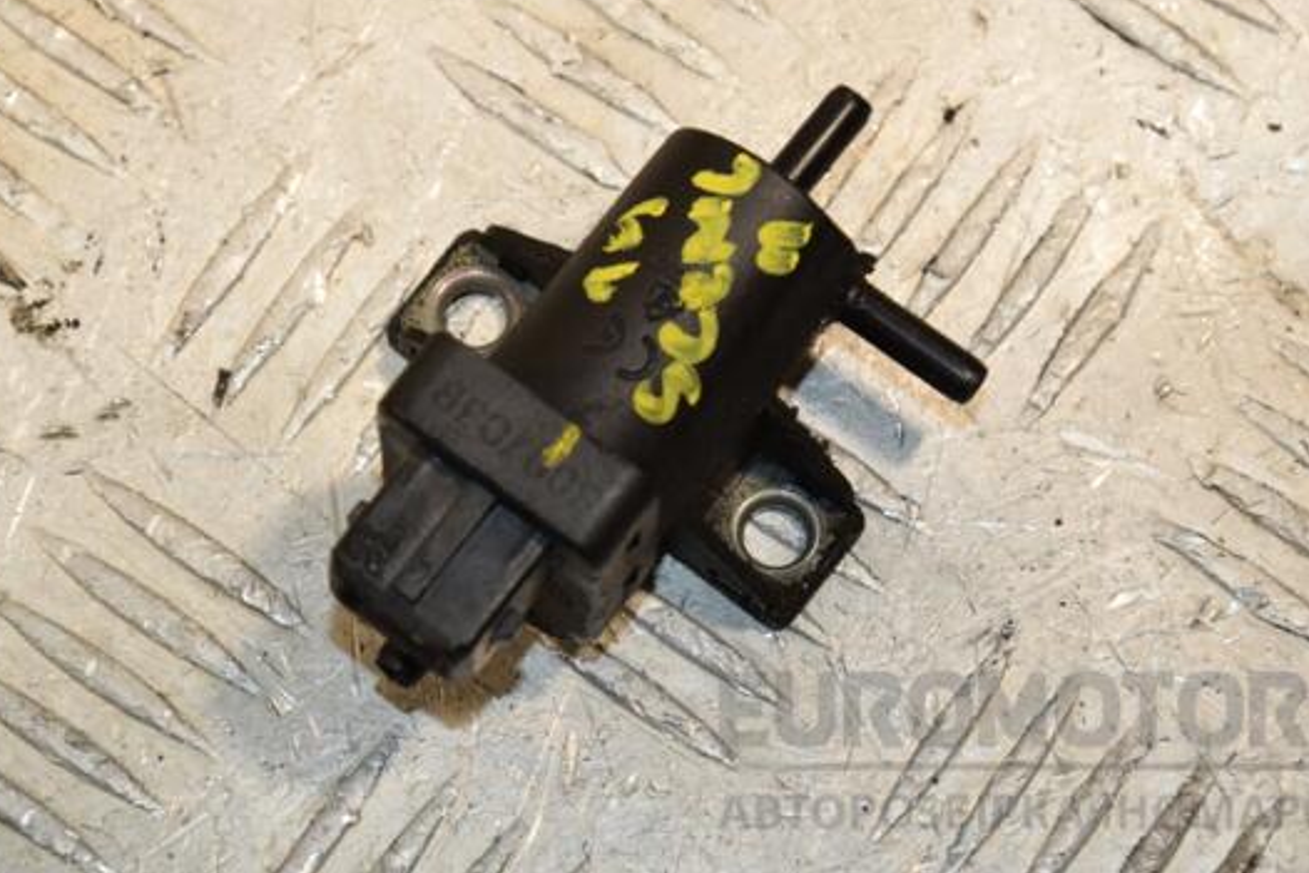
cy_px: 378
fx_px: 6531
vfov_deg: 7.7
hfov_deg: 11.4
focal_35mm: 180
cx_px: 672
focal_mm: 105
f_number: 9
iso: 800
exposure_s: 1/200
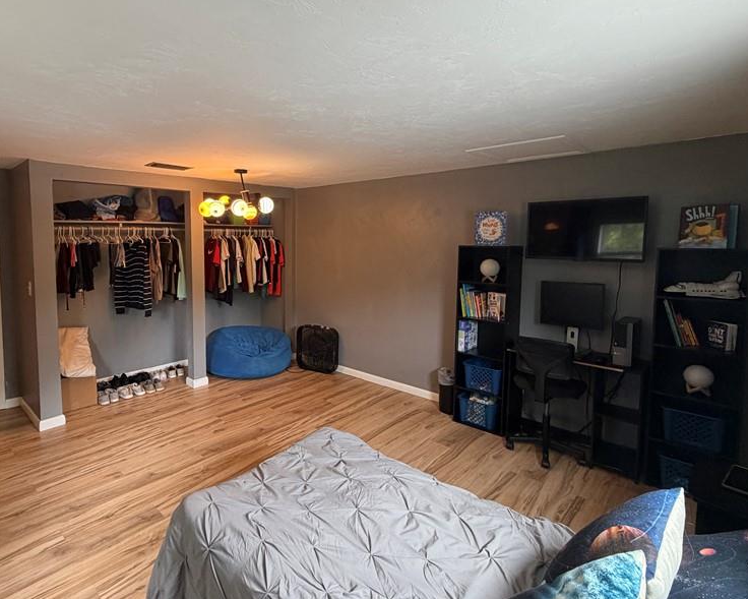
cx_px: 307
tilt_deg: -4.1
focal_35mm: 19
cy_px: 267
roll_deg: -0.5
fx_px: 421
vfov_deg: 70.7
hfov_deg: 82.5
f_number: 2.2
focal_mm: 2.22
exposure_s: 1/60
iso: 320
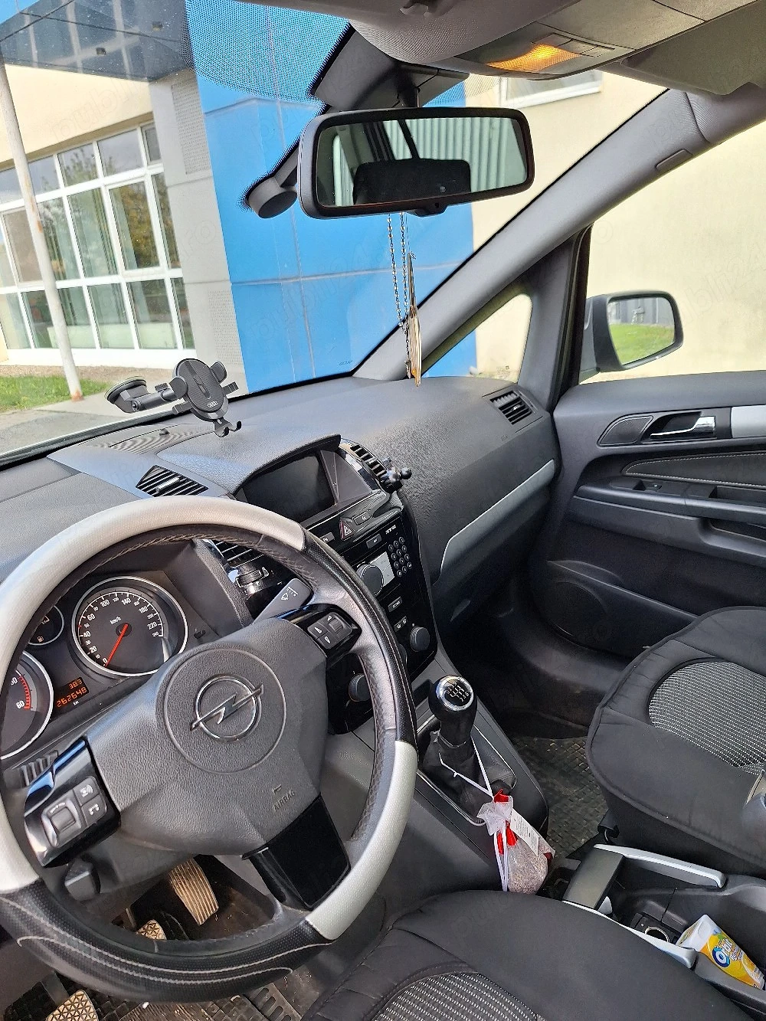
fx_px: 678
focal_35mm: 23
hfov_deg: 58.9
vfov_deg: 73.9
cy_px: 510
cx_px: 383
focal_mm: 5.54
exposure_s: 1/169
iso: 40
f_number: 1.8
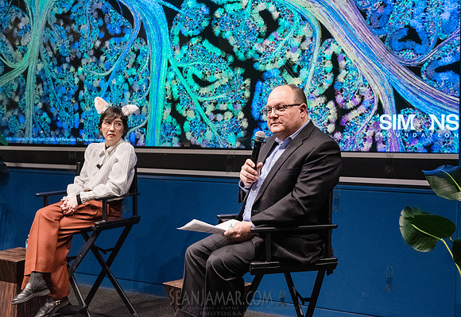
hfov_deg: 37.5
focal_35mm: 52
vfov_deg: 26.3
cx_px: 244
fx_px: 679
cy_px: 153
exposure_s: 1/200
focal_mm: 48
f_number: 4
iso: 6400
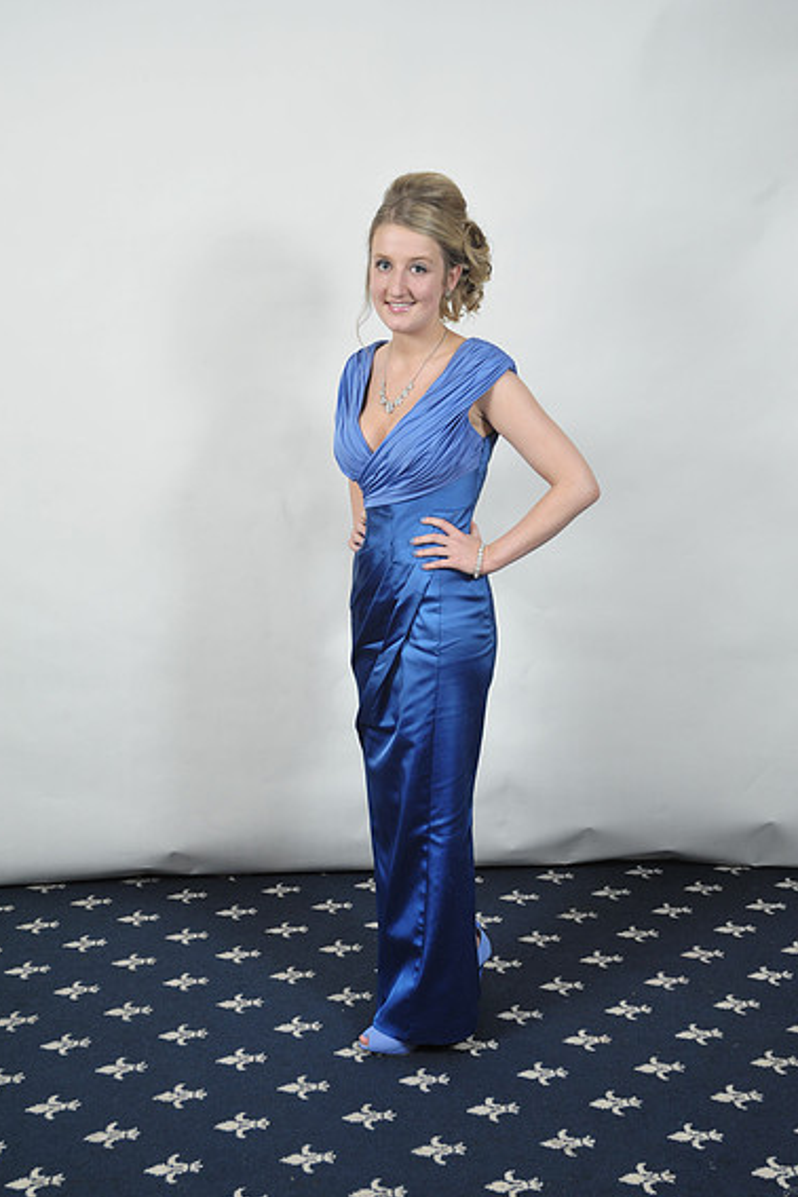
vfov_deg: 42.7
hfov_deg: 29.2
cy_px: 610
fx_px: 1529
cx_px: 395
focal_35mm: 46
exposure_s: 1/160
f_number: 7.1
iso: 1000
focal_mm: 45
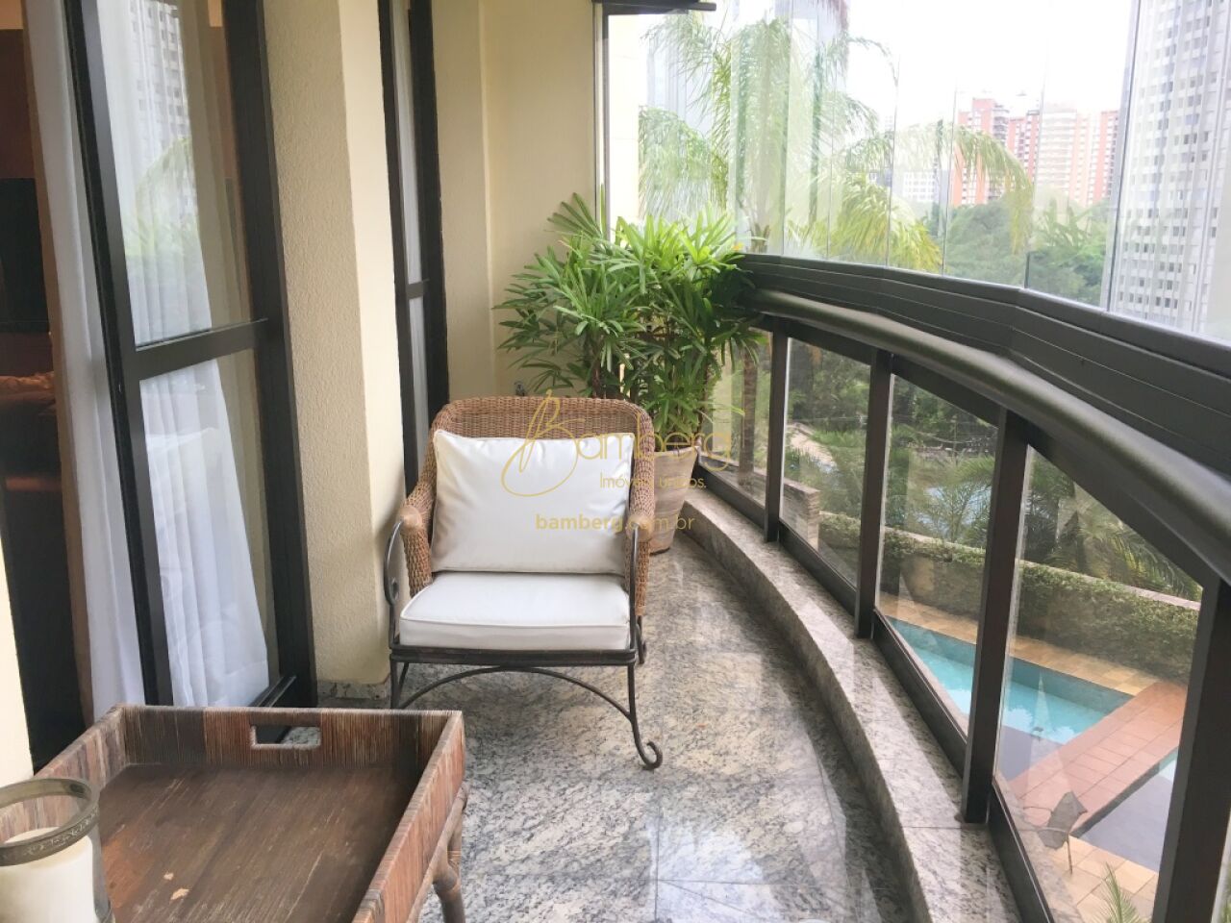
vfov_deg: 48.2
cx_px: 616
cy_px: 462
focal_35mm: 29
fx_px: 1031
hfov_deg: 61.7
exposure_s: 1/30
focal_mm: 4.15
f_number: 2.2
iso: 25
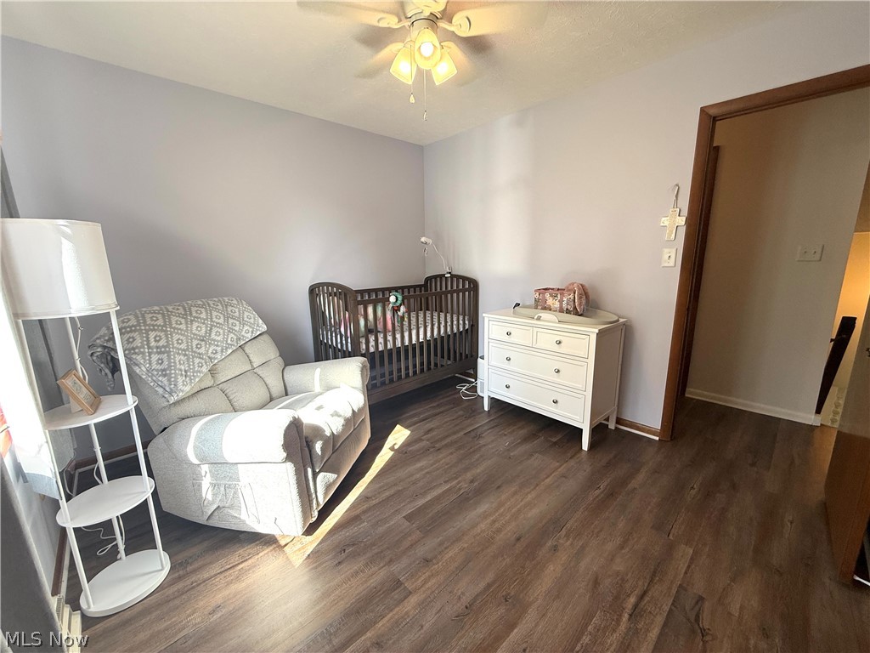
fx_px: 352
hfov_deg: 102.1
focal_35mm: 14
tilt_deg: -11.9
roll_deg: +1.4
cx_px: 435
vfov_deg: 85.7
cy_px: 326
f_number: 2.2
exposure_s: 1/99
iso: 80
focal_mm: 2.22
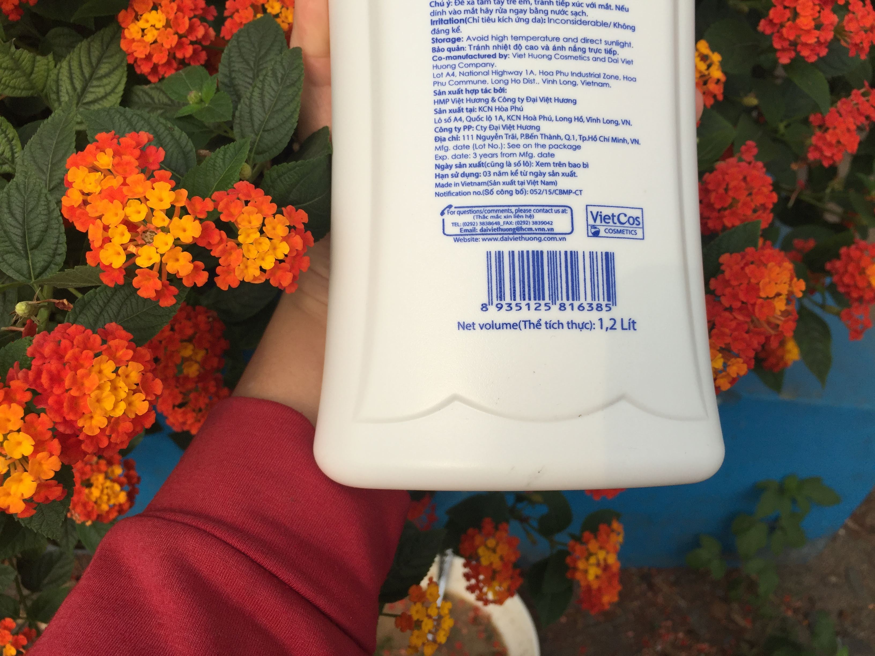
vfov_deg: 48.2
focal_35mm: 29
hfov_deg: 61.7
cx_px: 438
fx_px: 733
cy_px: 328
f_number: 2.2
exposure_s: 1/1883
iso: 32
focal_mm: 4.15
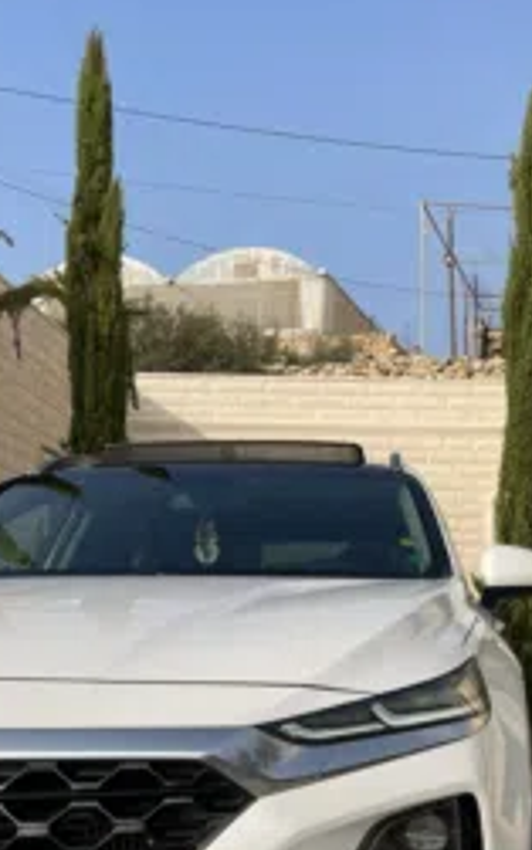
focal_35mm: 44
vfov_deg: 43.9
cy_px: 626
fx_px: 1020
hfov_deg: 28.8
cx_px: 403
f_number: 1.6
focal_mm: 4.2
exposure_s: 1/3861
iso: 32
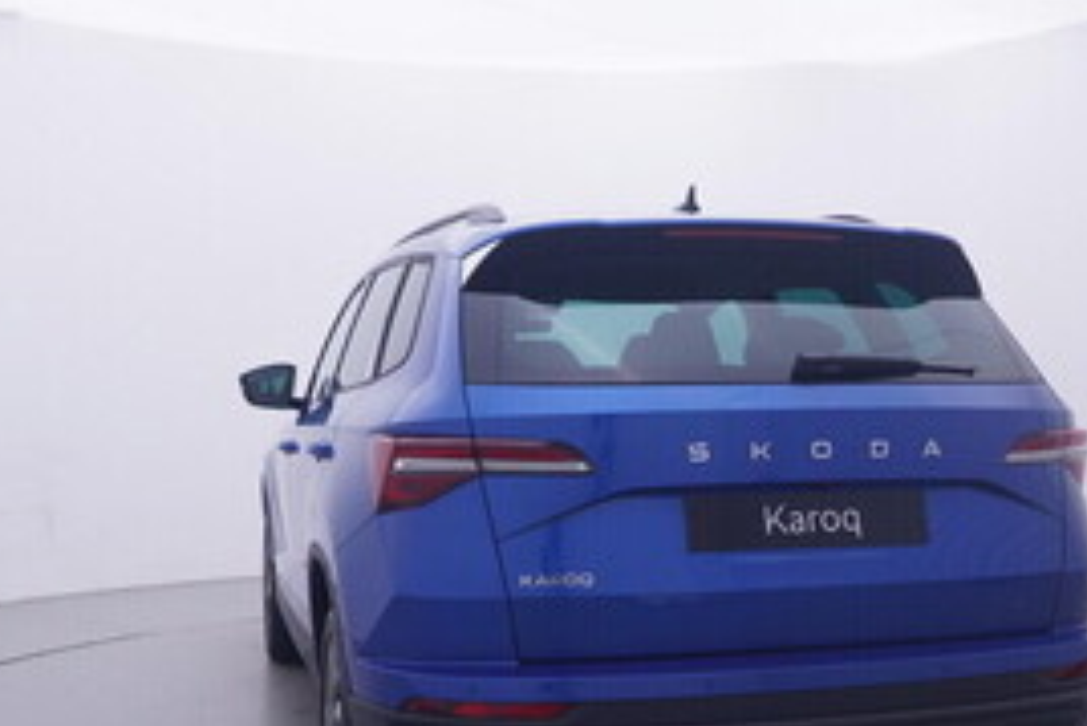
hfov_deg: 42.7
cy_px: 448
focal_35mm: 46
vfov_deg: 29.2
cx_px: 594
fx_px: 1390
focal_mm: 15
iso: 200
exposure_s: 1/80
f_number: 5
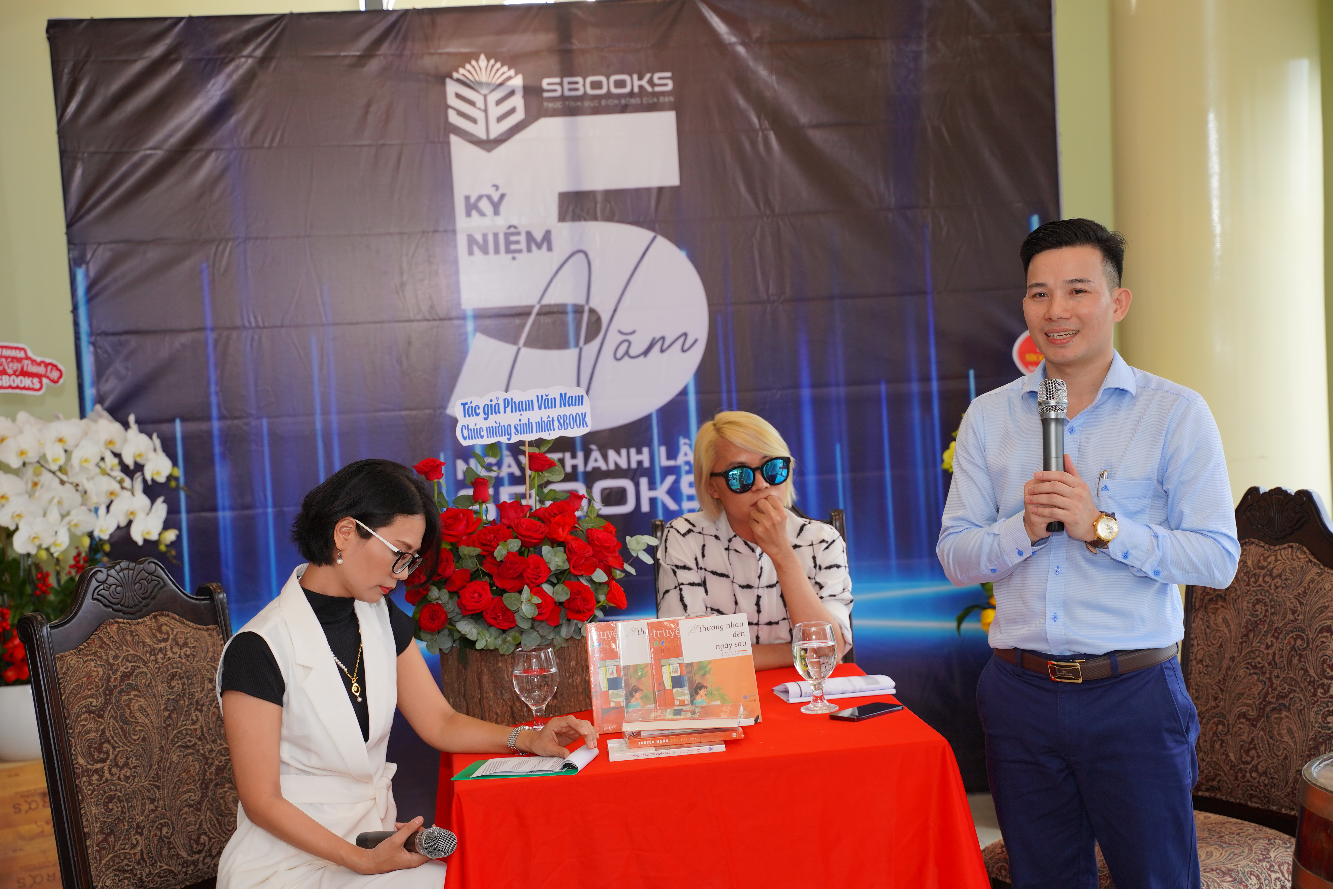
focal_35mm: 63
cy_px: 444
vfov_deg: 21.6
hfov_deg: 31.9
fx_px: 2333
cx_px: 666
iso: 500
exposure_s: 1/160
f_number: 4.5
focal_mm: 63
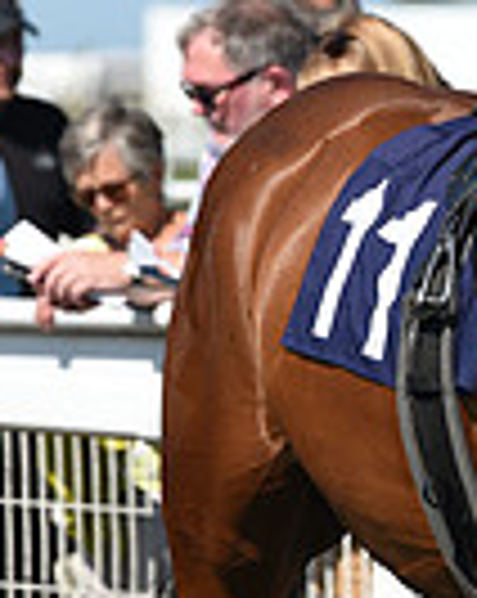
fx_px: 14521
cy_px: 546
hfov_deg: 1.9
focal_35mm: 821
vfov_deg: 2.4
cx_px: 1130
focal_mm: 200
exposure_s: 1/2500
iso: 400
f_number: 5.6
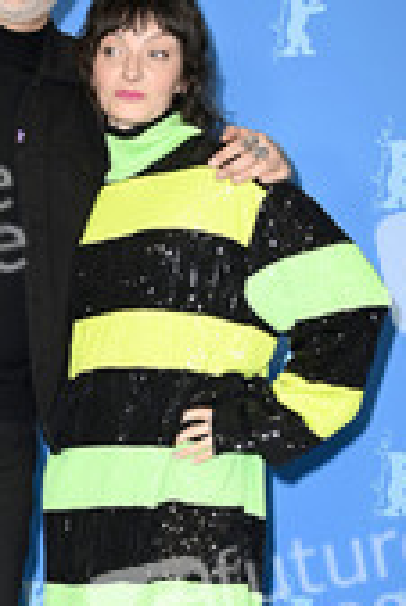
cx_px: -54
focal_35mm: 130
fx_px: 2195
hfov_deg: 10.4
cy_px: 430
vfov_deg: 15.7
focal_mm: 55
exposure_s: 1/200
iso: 800
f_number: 5
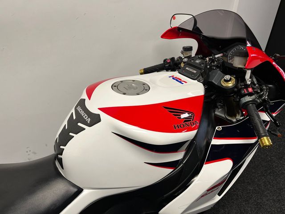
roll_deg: -1.6
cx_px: 142
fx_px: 214
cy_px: 107
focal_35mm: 26
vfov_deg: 53.1
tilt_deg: -39.3
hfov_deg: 67.3
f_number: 1.6
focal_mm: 5.1
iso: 100
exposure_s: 1/100
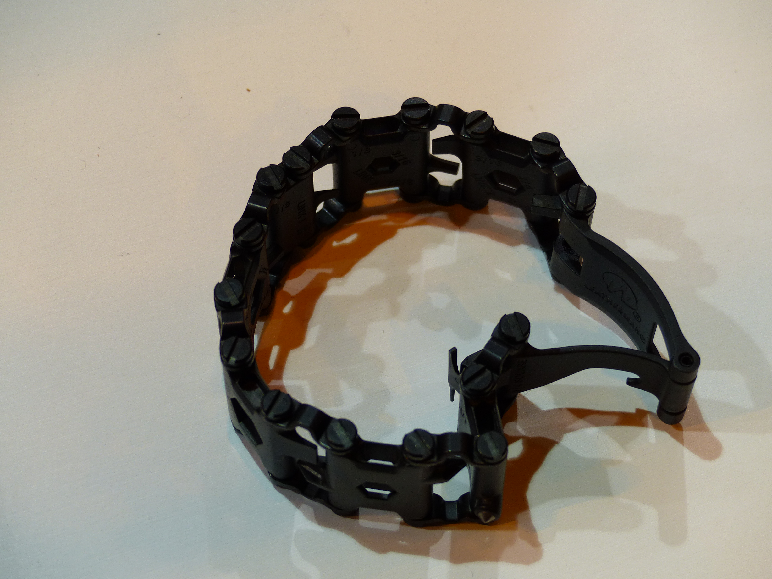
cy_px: 290
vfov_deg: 15.7
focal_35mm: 94
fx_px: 2096
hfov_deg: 20.9
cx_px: 386
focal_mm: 16.9
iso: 100
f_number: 2.8
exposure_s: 1/60
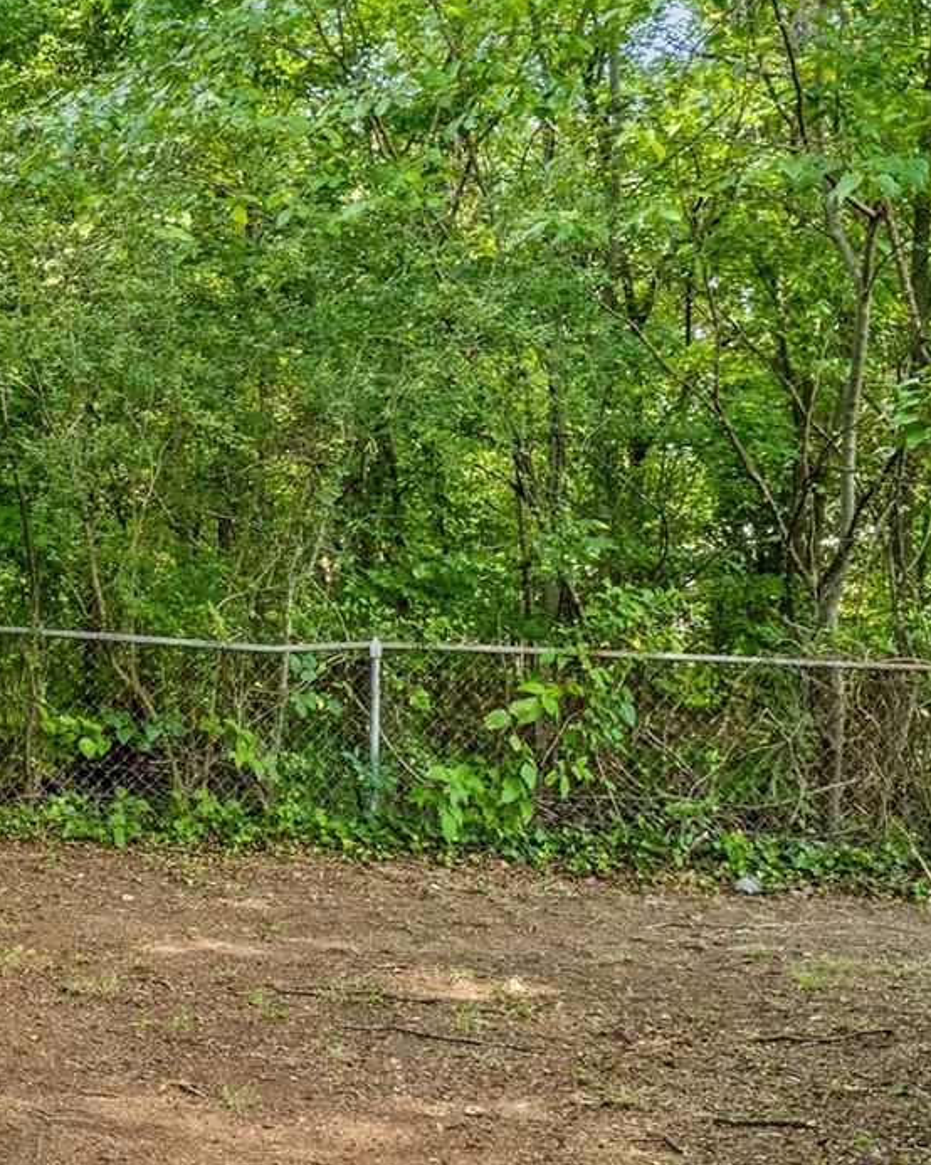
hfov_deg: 23.0
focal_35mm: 61
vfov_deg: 30.9
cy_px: 509
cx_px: -168
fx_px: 2102
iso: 120
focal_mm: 8.38
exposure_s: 1/120
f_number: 2.8
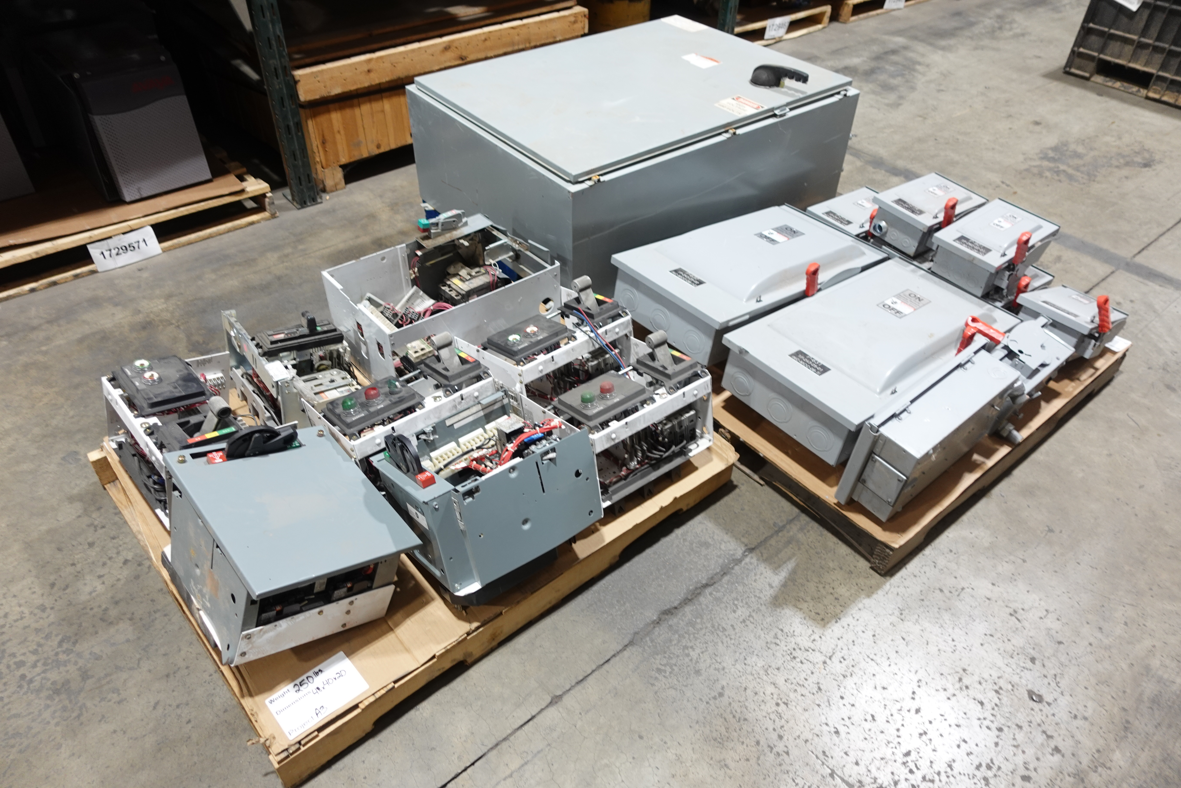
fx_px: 787
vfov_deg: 53.1
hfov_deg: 73.7
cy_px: 394
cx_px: 590
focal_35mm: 24
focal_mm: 8.8
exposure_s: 1/30
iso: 250
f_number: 1.8
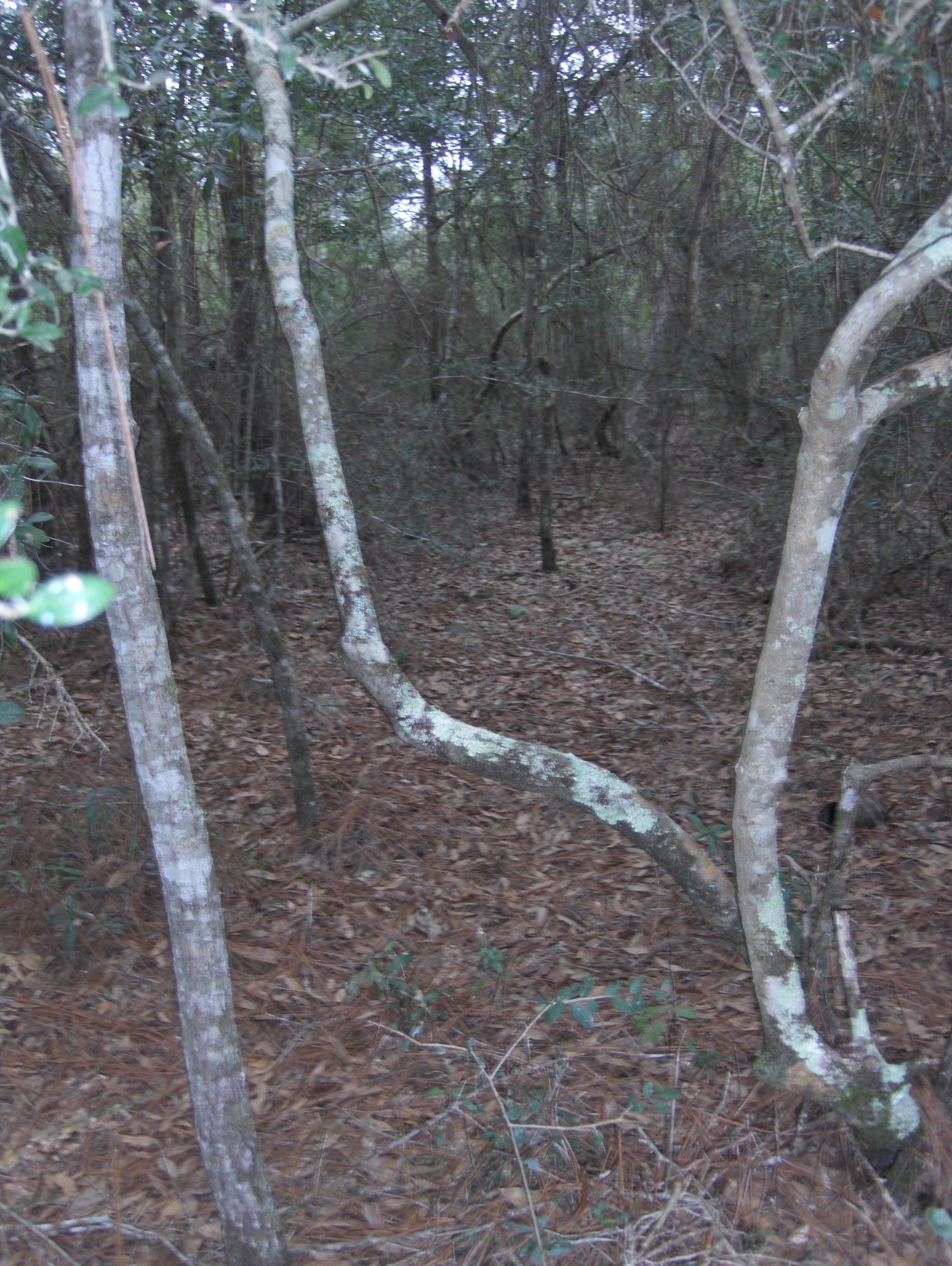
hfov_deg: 40.8
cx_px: 476
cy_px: 633
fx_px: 1281
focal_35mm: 35
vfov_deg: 52.6
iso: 100
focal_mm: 7.5
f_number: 2.8
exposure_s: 1/60
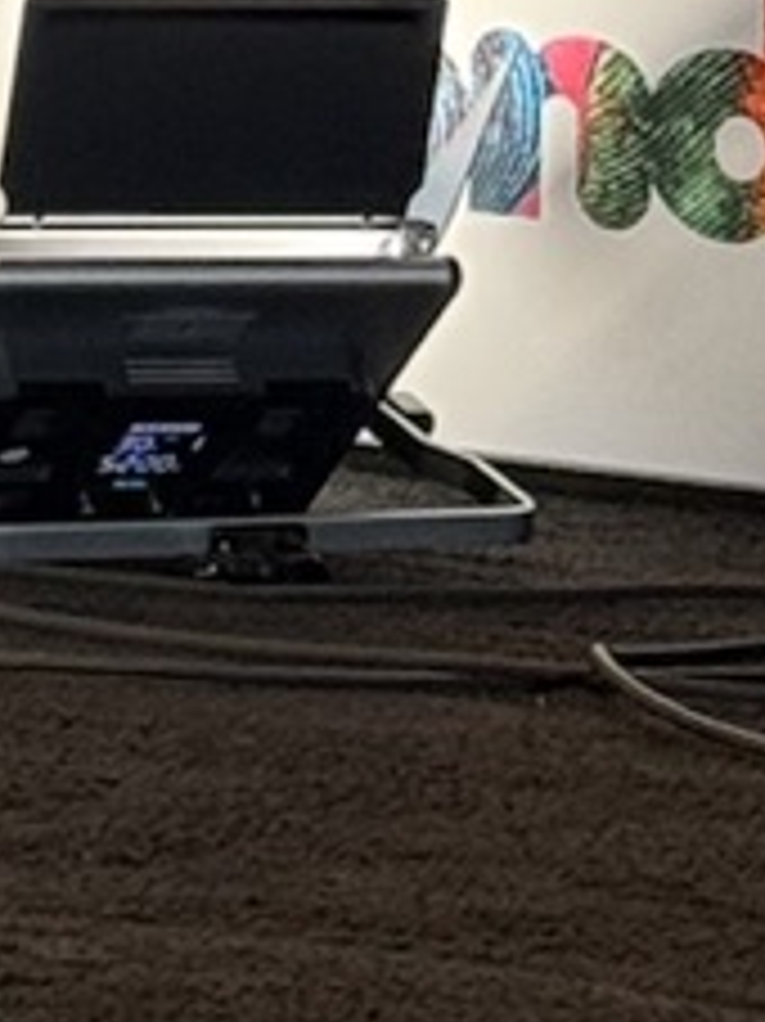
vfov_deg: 5.7
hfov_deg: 4.2
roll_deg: -2.8
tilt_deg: +3.5
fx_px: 9969
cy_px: -1319
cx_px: -1476
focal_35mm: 338
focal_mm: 6.76
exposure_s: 1/60
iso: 125
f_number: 1.78
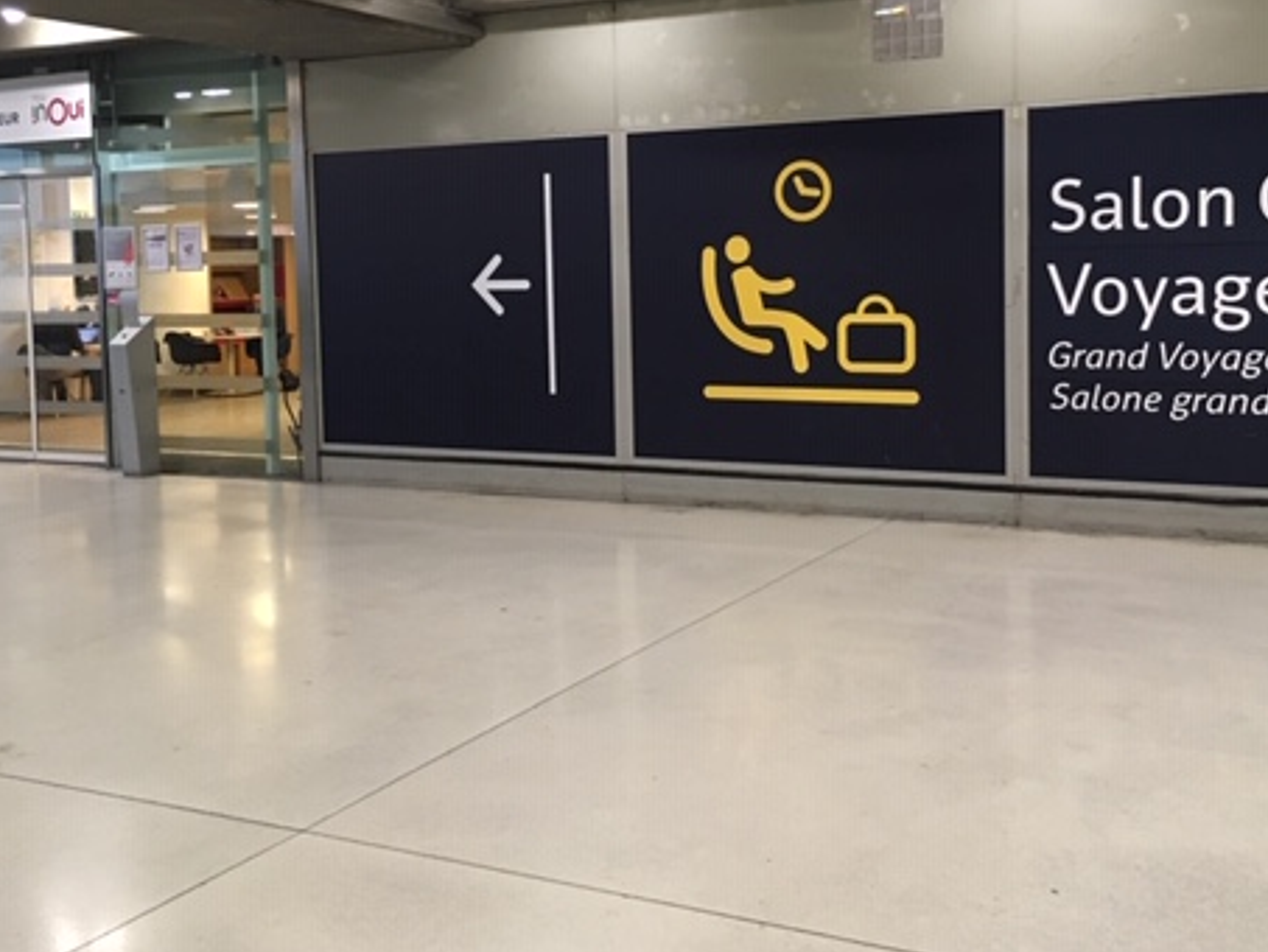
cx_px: 644
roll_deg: +1.8
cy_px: 347
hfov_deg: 45.8
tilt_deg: -4.5
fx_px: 1502
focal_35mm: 41
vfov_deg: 34.9
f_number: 2.2
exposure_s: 1/33
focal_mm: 4.15
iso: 200
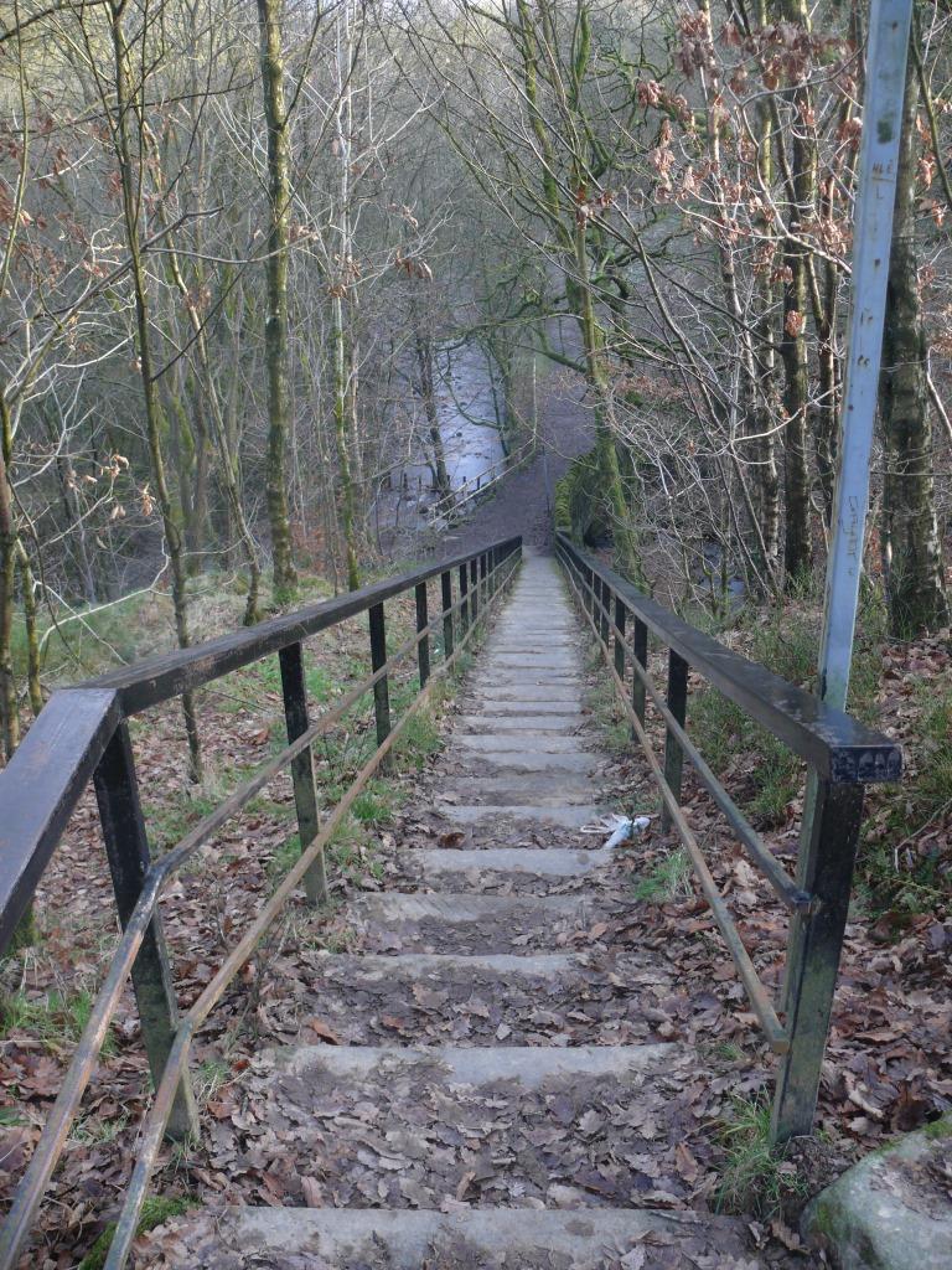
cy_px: 635
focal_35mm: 35
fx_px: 1283
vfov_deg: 52.6
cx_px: 476
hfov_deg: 40.7
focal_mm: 7.4
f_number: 2.8
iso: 100
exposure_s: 1/80
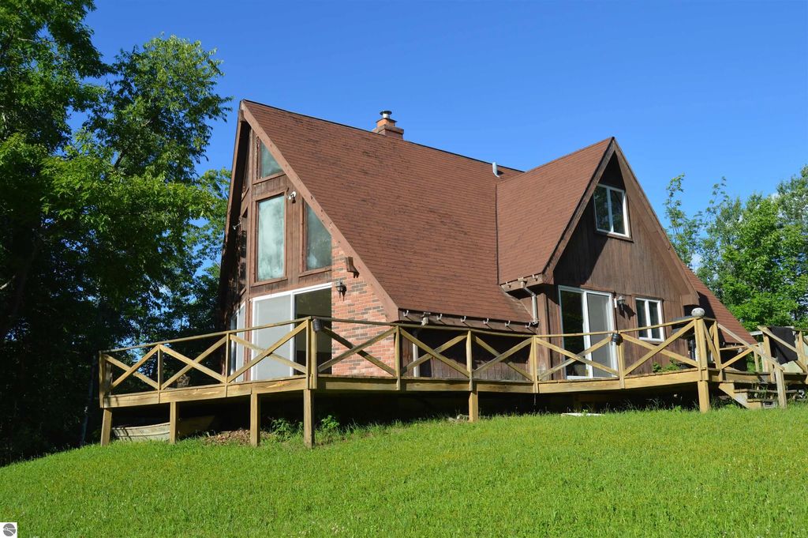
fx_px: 740
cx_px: 404
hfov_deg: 57.3
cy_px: 269
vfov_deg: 39.9
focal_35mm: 33
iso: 100
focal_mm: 22
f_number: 8
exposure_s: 1/250
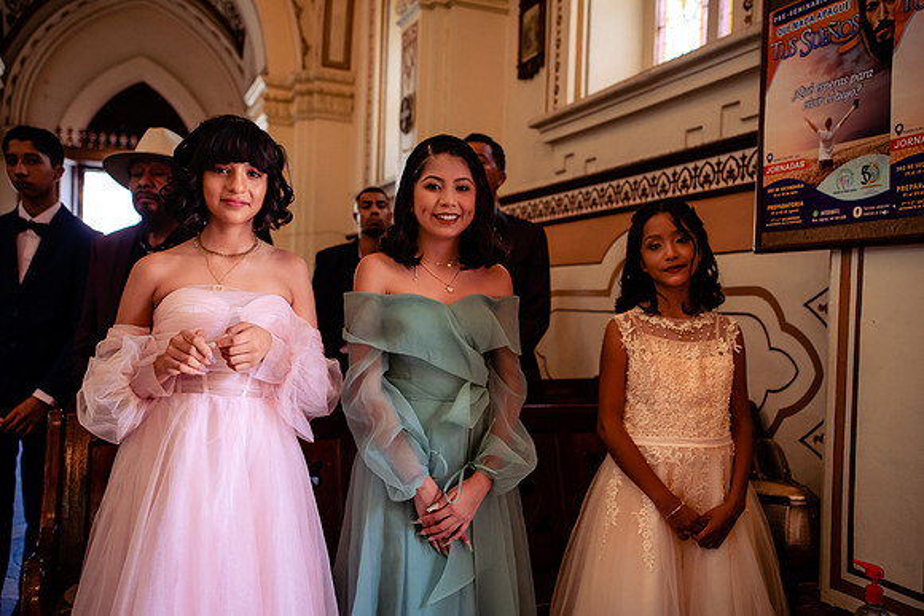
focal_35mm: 35
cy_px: 308
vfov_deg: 37.9
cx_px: 462
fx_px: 899
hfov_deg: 54.4
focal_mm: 35
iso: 1250
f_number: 3.2
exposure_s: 1/320
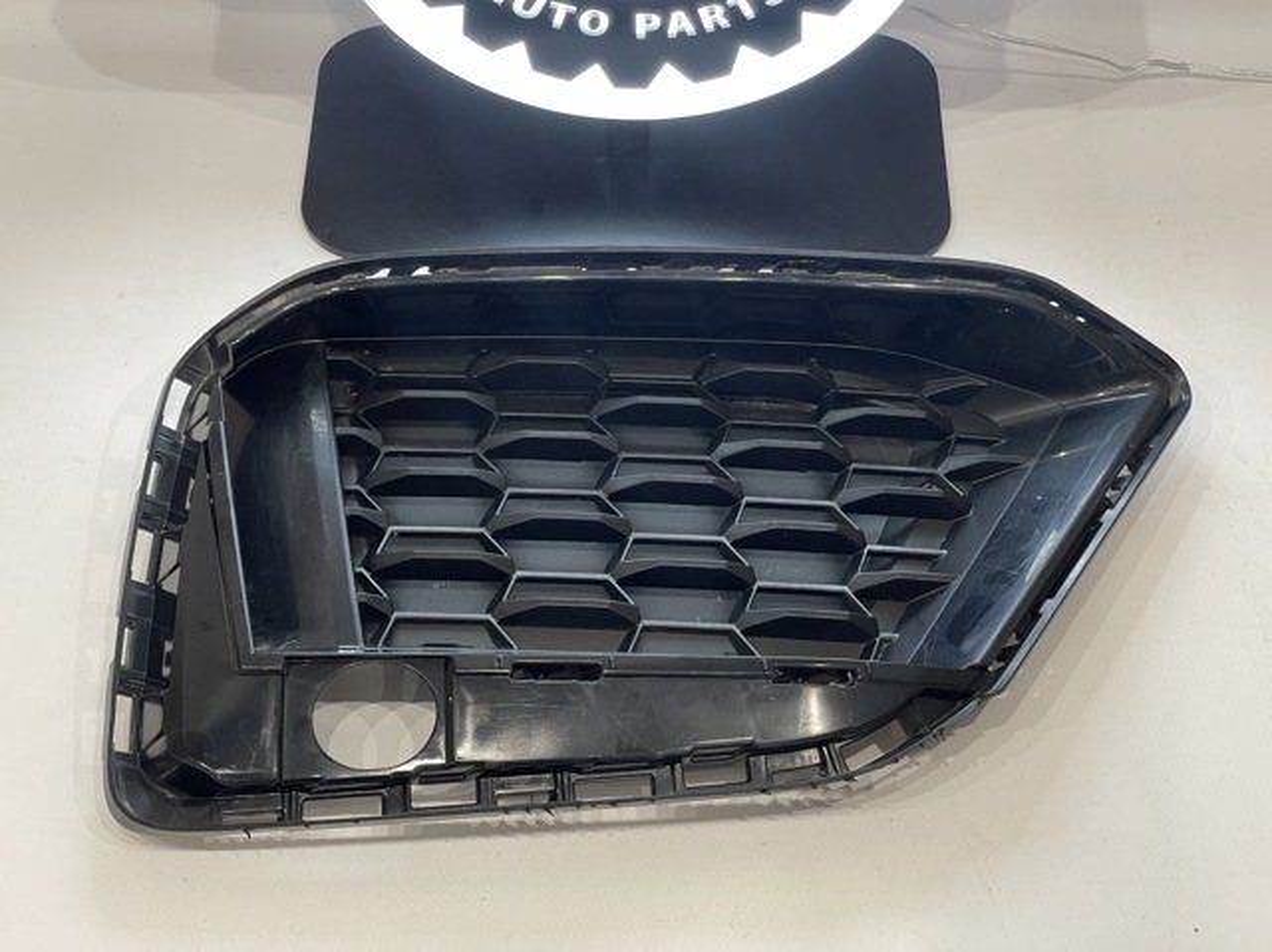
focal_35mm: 64
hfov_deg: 30.3
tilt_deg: -51.2
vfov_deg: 22.9
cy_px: 476
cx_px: 636
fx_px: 2350
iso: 200
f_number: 2.2
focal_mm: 7.5
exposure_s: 1/50
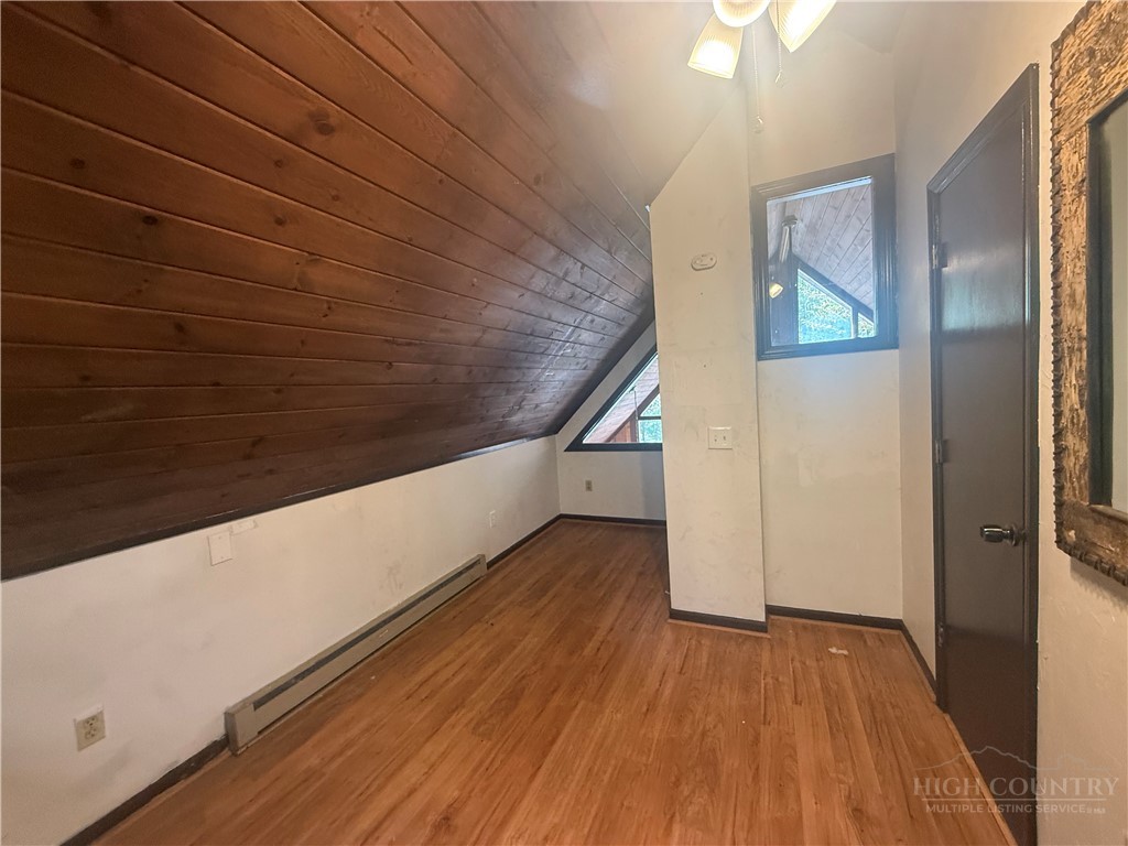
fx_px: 456
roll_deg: +3.7
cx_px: 564
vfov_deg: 85.7
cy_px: 423
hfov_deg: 102.1
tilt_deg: -3.0
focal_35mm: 14
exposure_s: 1/60
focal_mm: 2.22
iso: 320
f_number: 2.2
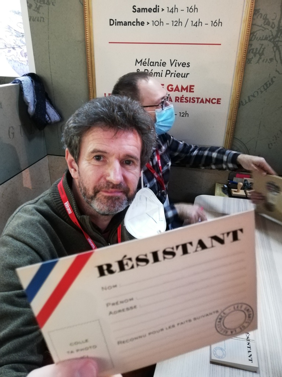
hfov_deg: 53.1
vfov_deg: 67.3
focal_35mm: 26
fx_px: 282
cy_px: 188
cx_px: 141
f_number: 2.2
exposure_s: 1/16.7
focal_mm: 3.81
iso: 800
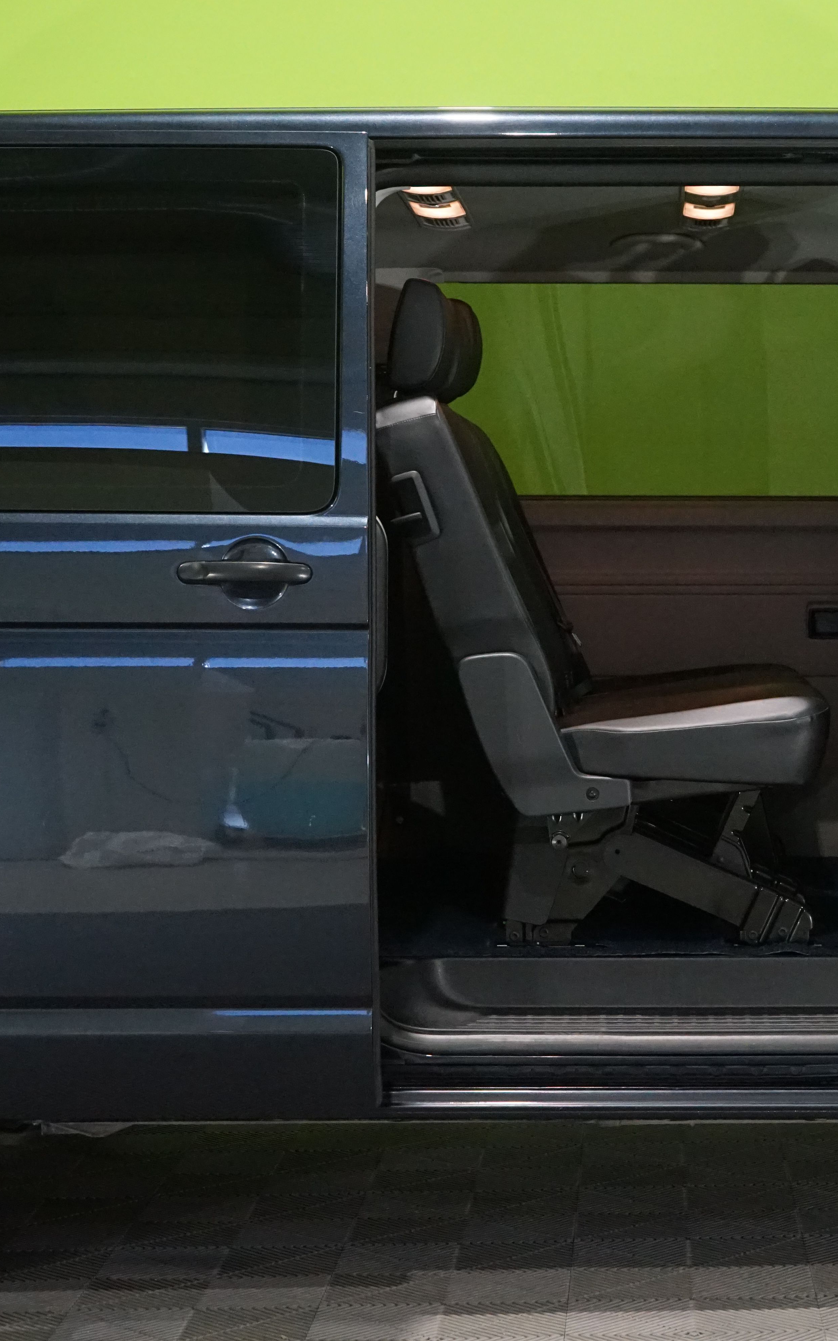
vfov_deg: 27.5
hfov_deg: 17.2
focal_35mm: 75
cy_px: 671
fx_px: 2740
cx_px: 672
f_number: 7.1
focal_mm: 49
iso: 6400
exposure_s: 1/125
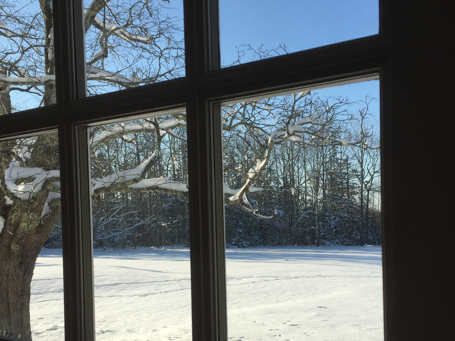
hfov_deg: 47.9
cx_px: 227
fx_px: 513
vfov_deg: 36.5
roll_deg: +1.1
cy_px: 225
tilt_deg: -0.6
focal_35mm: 39
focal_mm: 4.15
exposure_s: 1/1799
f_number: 2.2
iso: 32
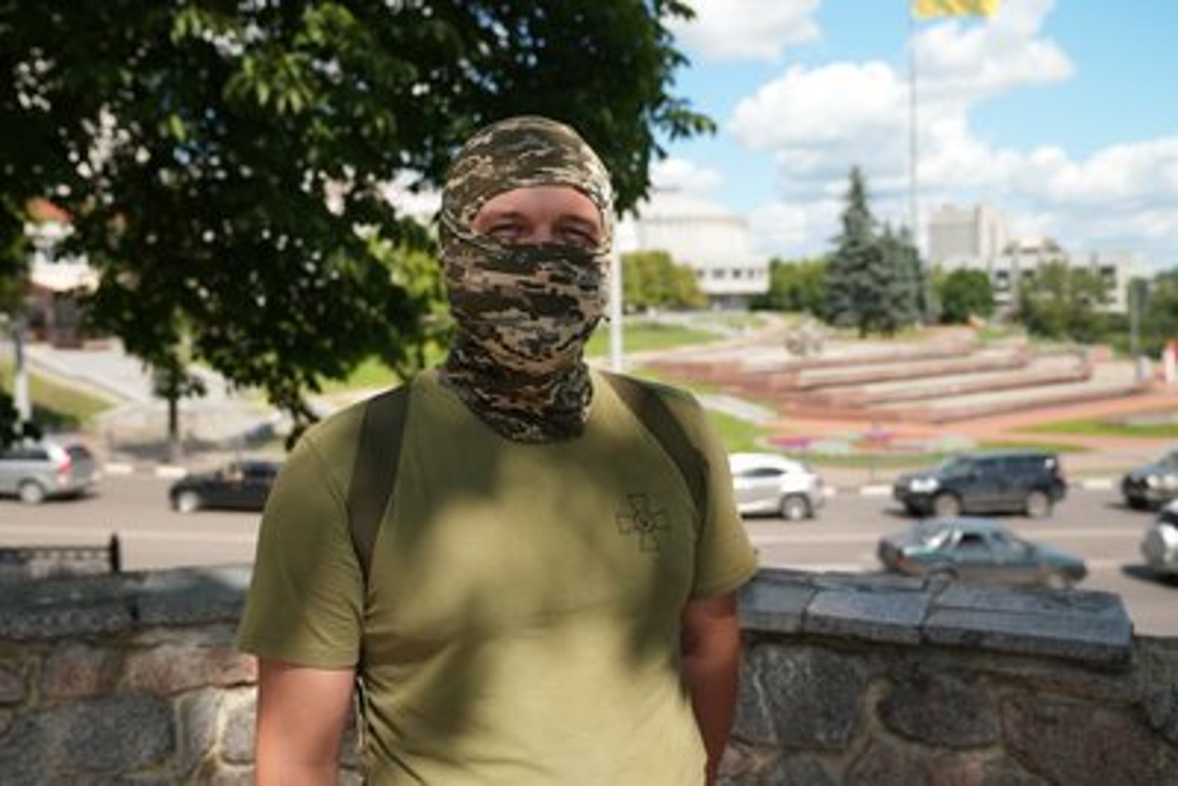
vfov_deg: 40.0
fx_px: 1080
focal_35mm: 33
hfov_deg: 57.2
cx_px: 589
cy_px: 393
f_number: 4
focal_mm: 33
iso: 400
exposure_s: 1/160
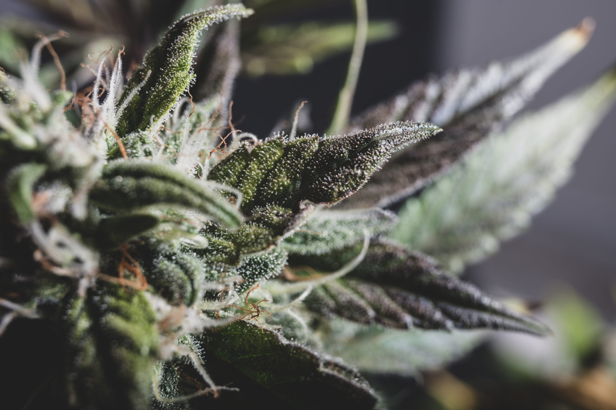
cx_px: 308
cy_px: 205
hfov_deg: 54.5
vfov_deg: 37.8
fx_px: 598
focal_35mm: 35
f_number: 13
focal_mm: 35
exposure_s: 1/200
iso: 64
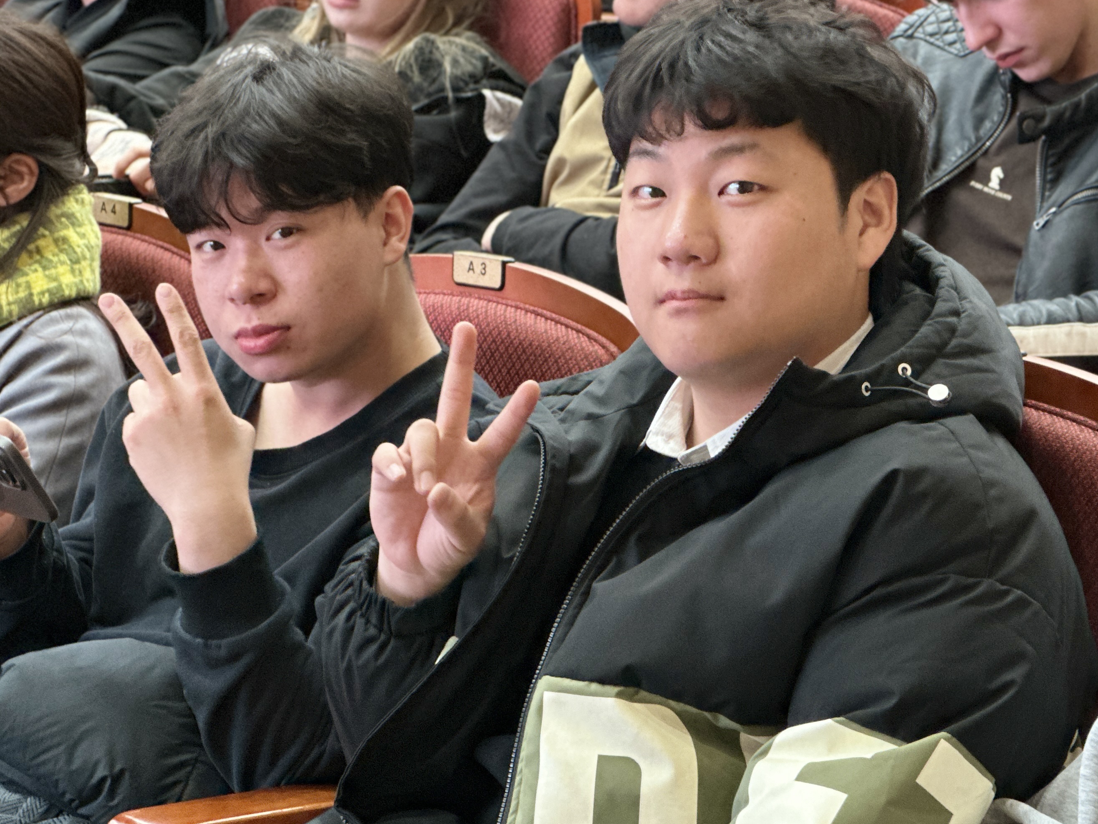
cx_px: 828
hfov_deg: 16.6
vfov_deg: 12.6
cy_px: 412
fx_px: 3743
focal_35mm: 118
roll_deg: +0.2
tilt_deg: -9.6
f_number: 2.8
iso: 400
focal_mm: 9
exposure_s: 1/30
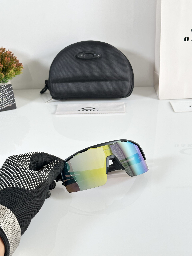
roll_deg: +1.3
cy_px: 128
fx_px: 355
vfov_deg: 39.7
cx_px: 96
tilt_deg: -27.8
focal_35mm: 48
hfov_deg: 30.3
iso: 80
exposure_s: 1/121
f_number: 1.78
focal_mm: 6.86
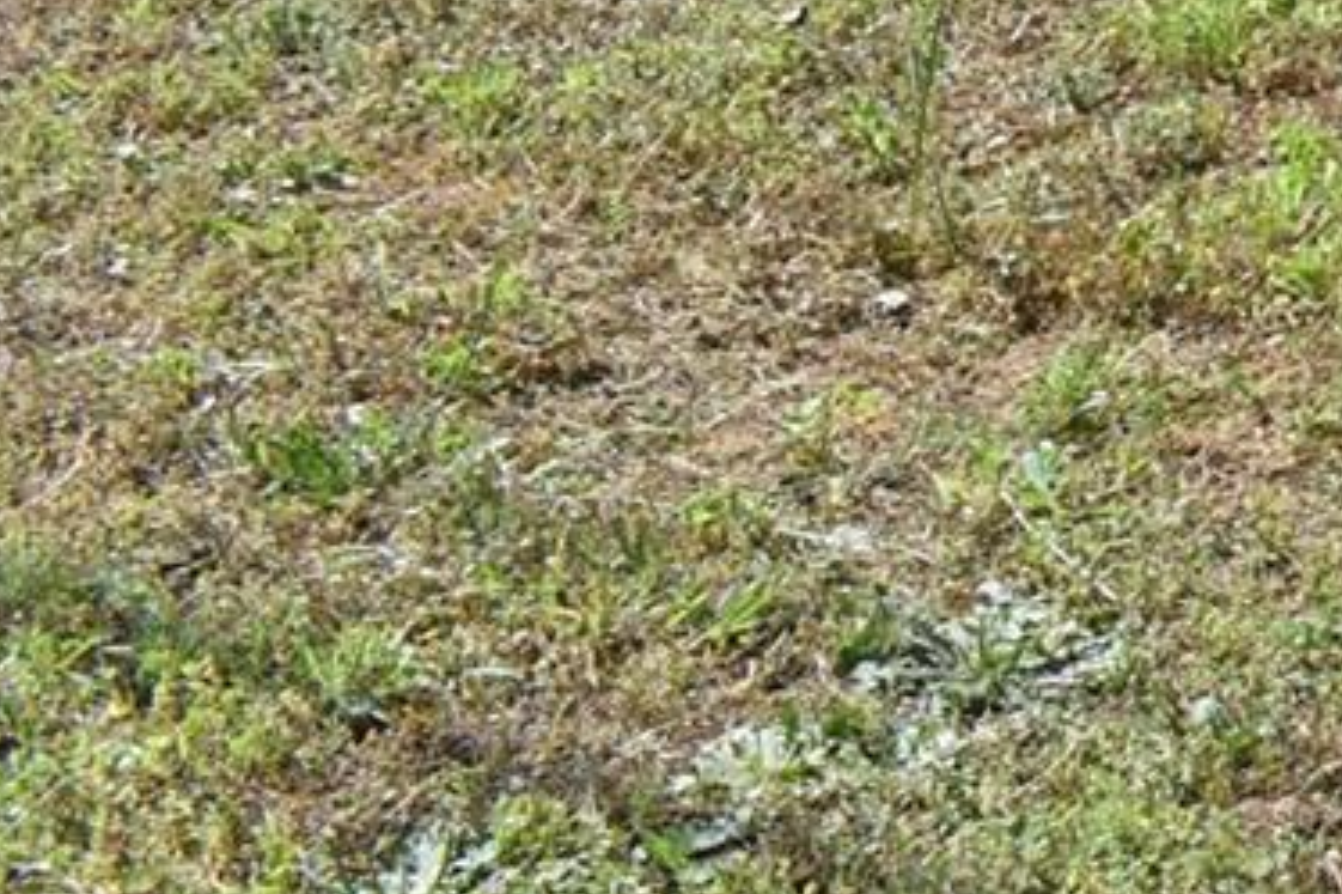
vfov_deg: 9.0
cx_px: 3538
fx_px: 5514
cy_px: -490
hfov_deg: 11.0
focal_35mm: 148
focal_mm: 18
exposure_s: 1/400
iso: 200
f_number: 10
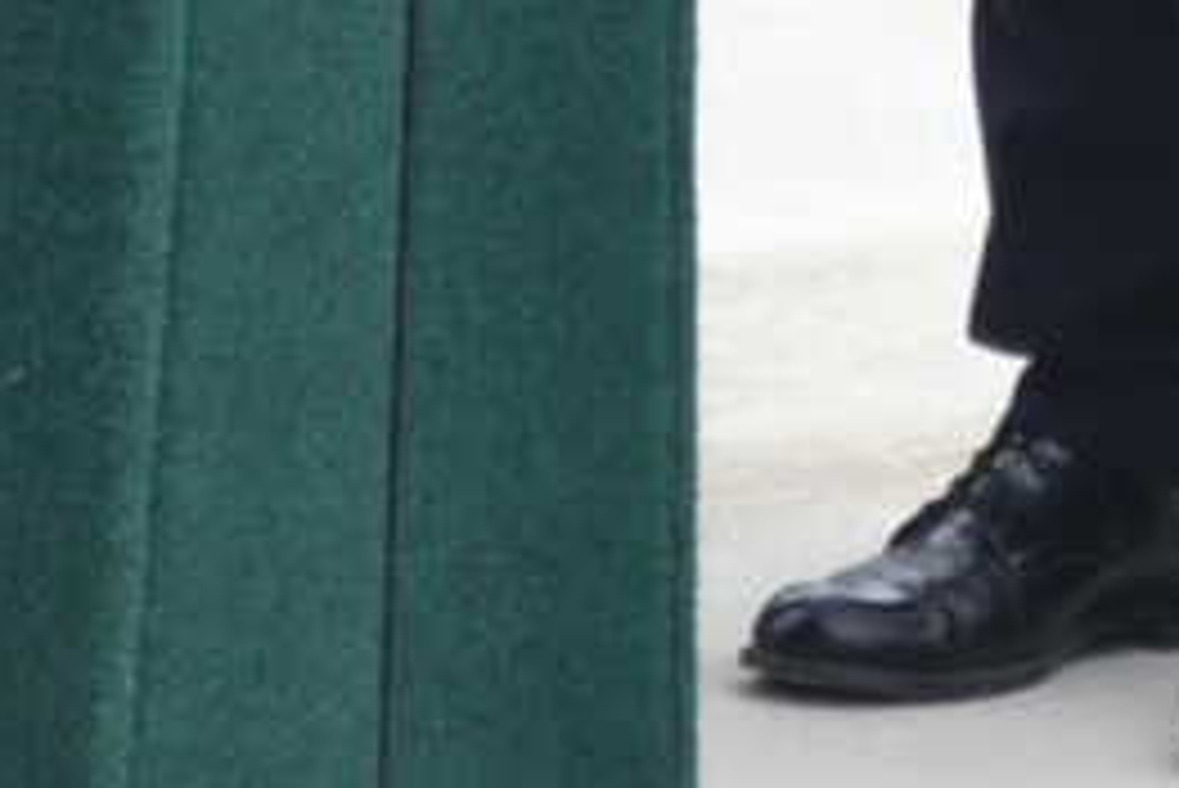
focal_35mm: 504
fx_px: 16516
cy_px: -1560
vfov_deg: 2.7
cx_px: 1638
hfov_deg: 4.1
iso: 160
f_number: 5.6
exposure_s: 1/125
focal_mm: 55
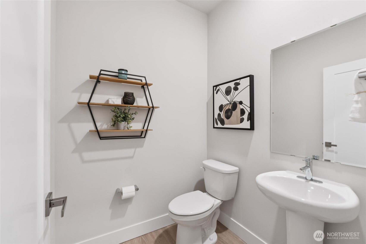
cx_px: 183
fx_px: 152
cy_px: 122
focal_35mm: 15
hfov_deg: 100.4
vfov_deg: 77.3
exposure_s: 1/2.5
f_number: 9
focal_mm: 10
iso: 250
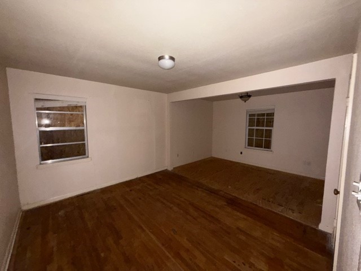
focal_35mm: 14
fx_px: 146
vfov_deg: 85.7
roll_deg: -0.2
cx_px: 180
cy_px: 136
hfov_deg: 102.1
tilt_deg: -5.9
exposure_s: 1/16
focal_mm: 2.22
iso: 500
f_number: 2.2
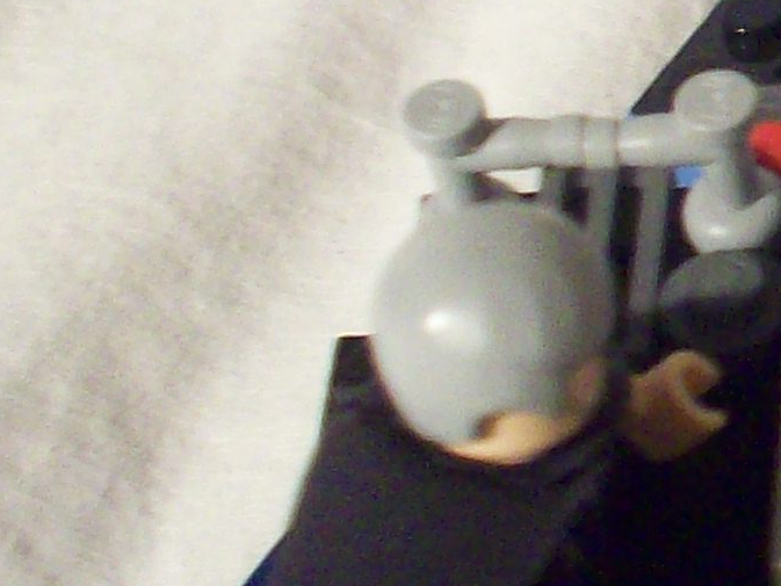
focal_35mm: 168
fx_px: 3791
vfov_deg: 8.8
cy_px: 95
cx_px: 1583
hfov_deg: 10.7
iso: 200
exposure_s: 1/8
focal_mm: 6.2
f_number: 2.8
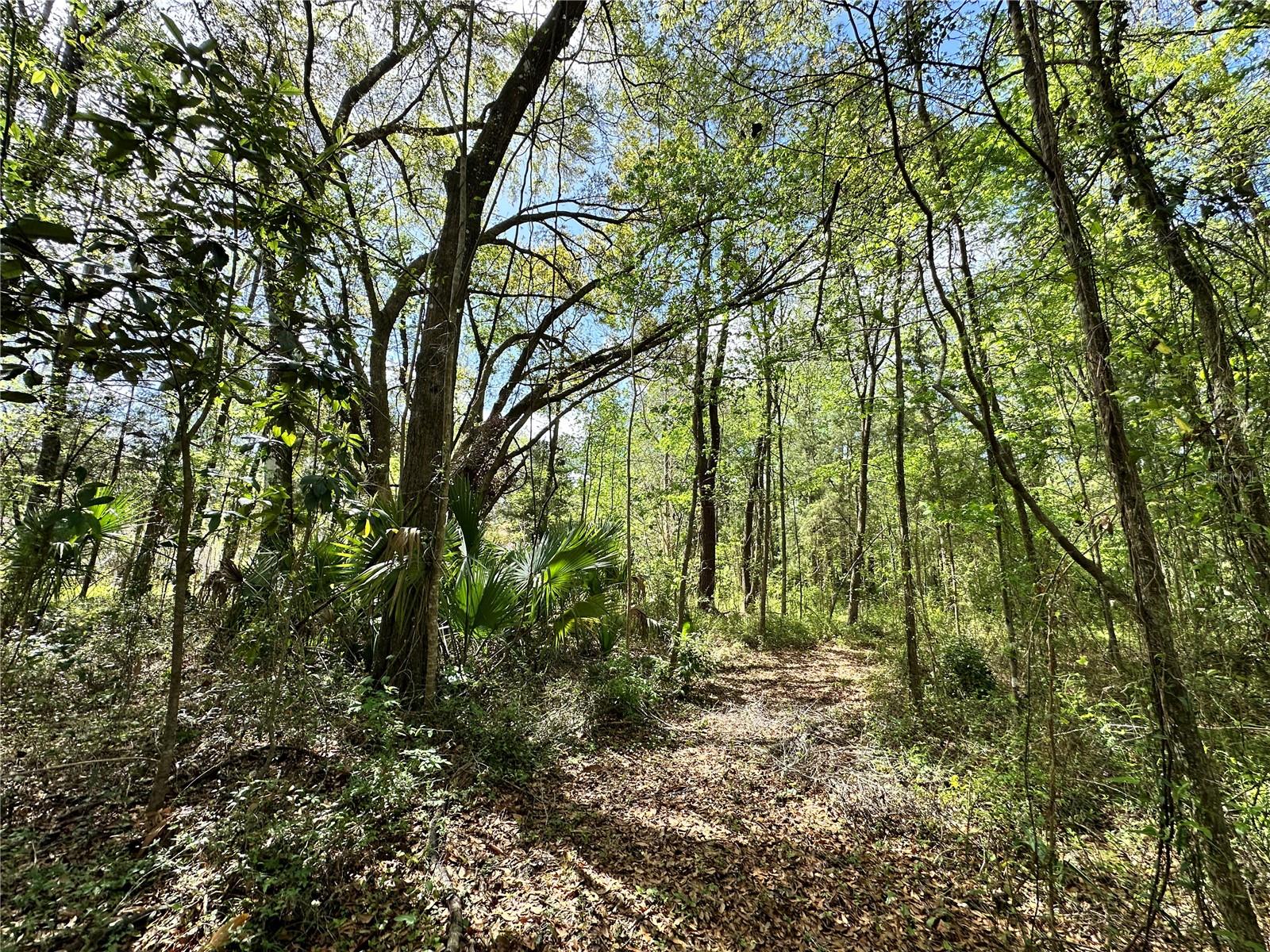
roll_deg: -1.4
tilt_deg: +12.8
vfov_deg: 85.7
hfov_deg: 102.1
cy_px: 476
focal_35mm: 14
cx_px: 635
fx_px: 514
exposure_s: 1/483
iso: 40
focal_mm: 2.22
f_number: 2.2
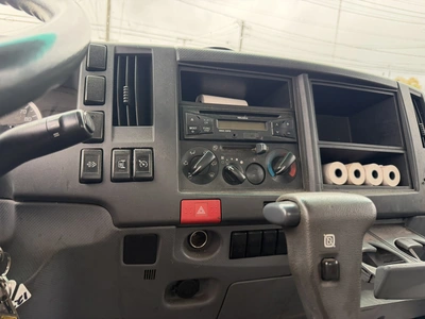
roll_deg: -4.3
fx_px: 295
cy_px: 160
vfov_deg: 56.8
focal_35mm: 24
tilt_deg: -10.4
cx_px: 212
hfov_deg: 71.6
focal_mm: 6.76
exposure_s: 1/136
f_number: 1.78
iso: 200
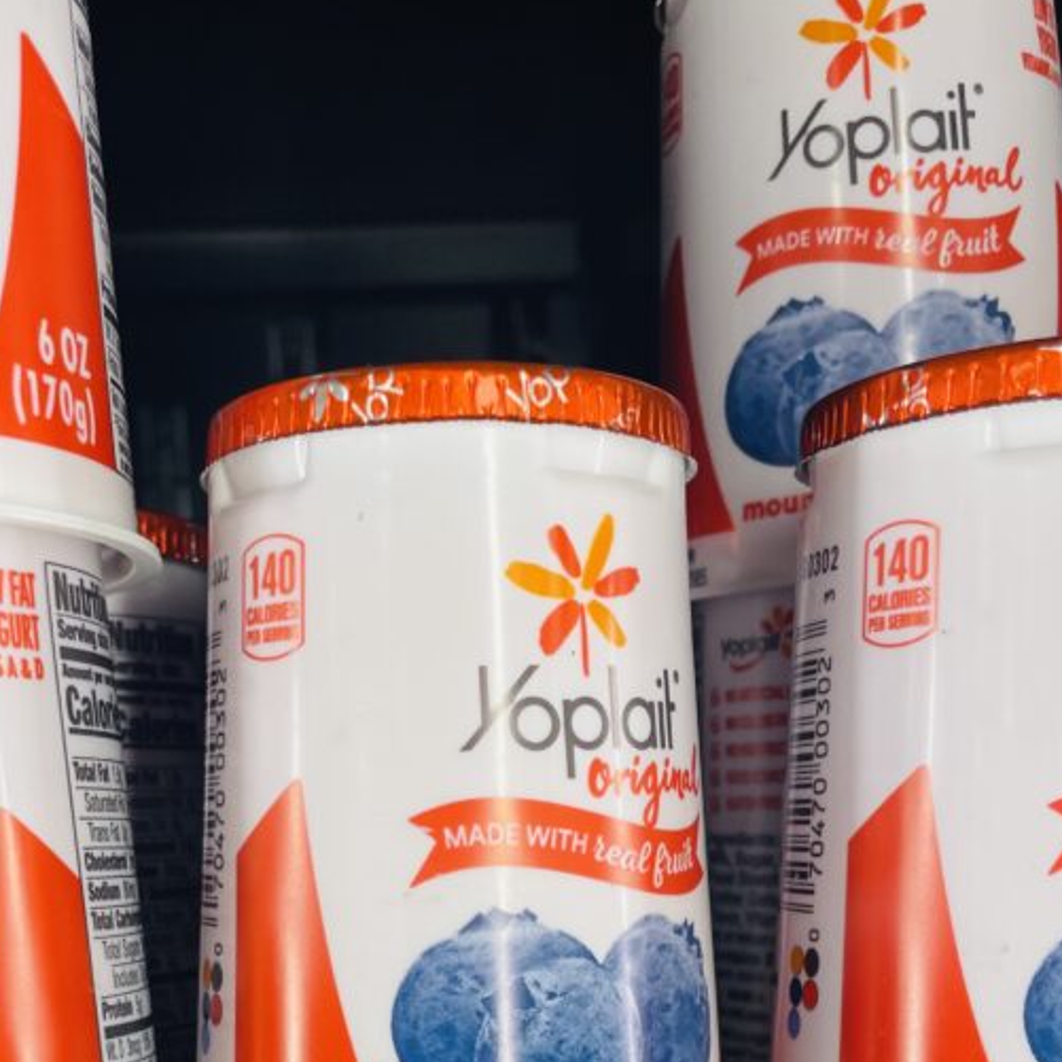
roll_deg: +3.5
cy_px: 1007
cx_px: 390
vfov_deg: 33.6
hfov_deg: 35.8
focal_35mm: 47
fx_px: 1631
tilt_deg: -11.9
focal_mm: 4.2
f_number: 1.6
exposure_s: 1/121
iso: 40
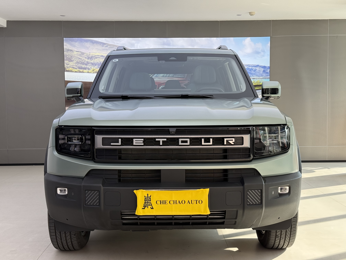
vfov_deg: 30.3
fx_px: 480
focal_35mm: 48
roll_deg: +0.2
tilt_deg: -2.7
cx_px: 173
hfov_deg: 39.7
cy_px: 130
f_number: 1.78
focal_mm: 6.76
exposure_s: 1/215
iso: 50
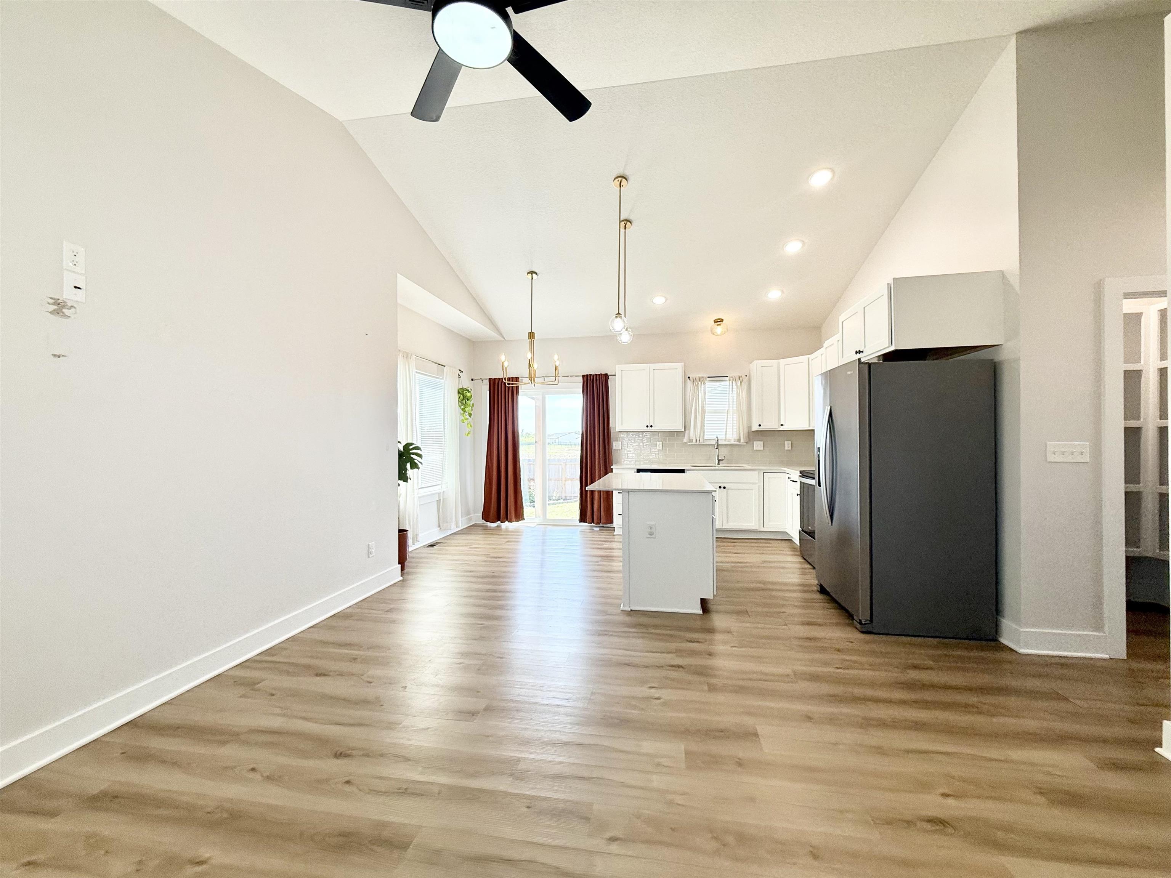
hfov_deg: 102.1
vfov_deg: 85.7
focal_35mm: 14
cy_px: 439
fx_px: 474
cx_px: 586
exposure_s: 1/171
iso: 64
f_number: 2.2
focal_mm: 2.22
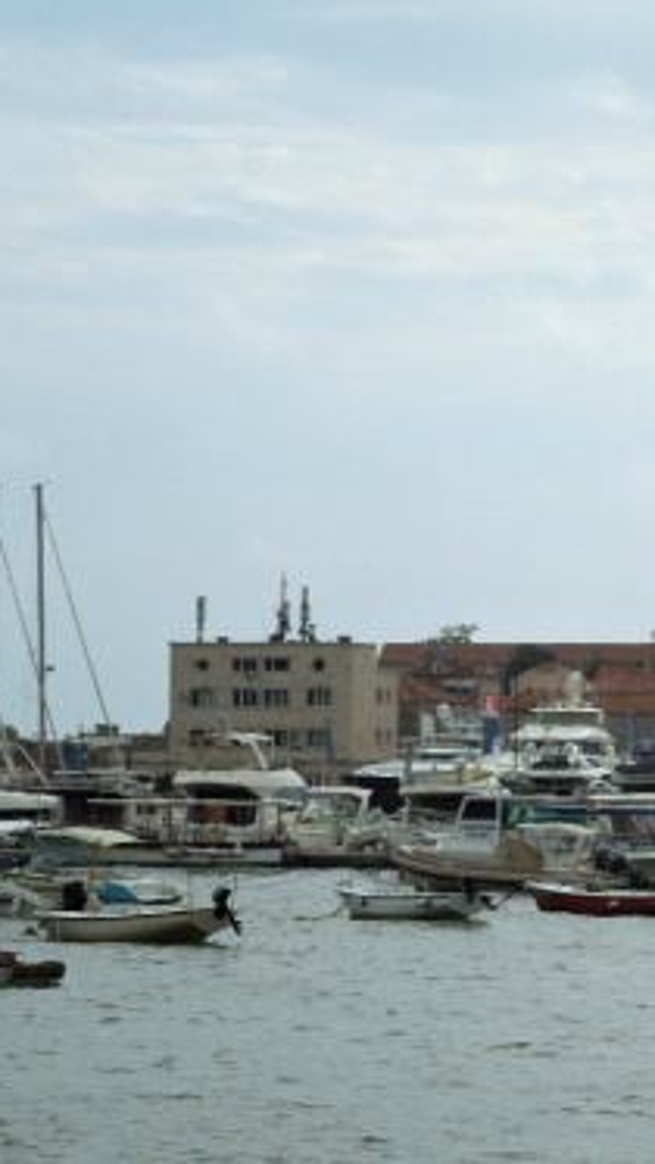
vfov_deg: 12.4
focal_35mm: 174
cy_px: 582
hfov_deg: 7.0
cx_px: 618
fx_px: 5369
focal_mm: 21.5
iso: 100
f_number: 4.8
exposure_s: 1/800
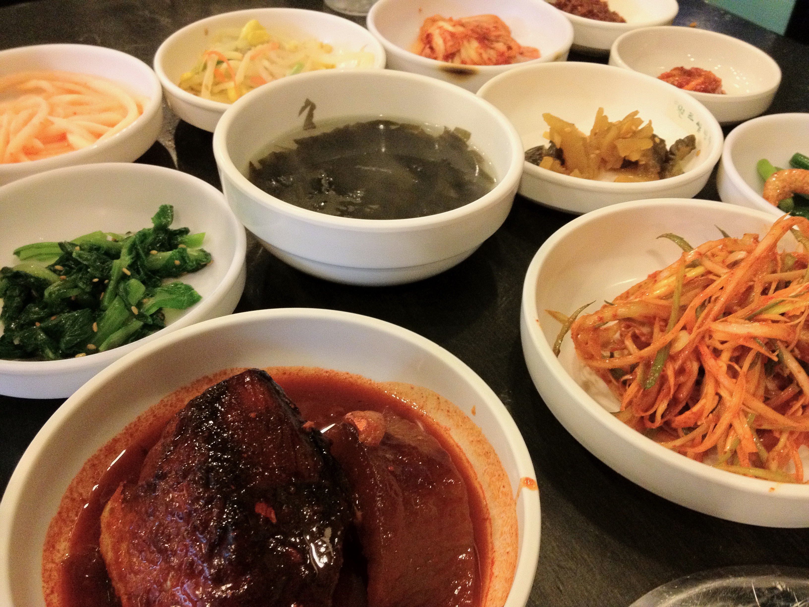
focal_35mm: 35
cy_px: 304
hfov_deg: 52.6
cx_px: 404
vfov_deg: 40.7
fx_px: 818
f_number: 2.4
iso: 400
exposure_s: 1/20
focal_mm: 4.28
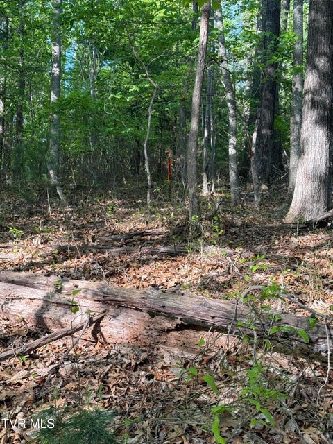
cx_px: 166
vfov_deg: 39.7
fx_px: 616
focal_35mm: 48
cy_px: 222
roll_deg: -0.9
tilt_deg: +2.9
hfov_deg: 30.3
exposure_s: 1/287
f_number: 1.78
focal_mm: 6.76
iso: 64
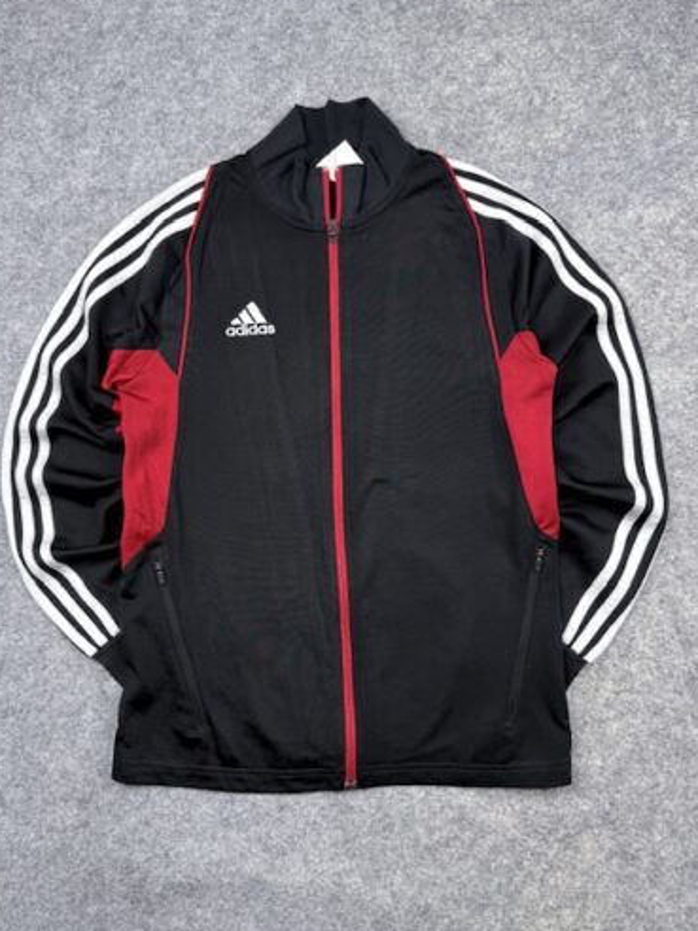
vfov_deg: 67.3
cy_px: 461
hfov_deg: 53.0
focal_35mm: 26
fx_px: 699
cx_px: 323
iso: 64
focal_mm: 6.76
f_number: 1.78
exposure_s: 1/100
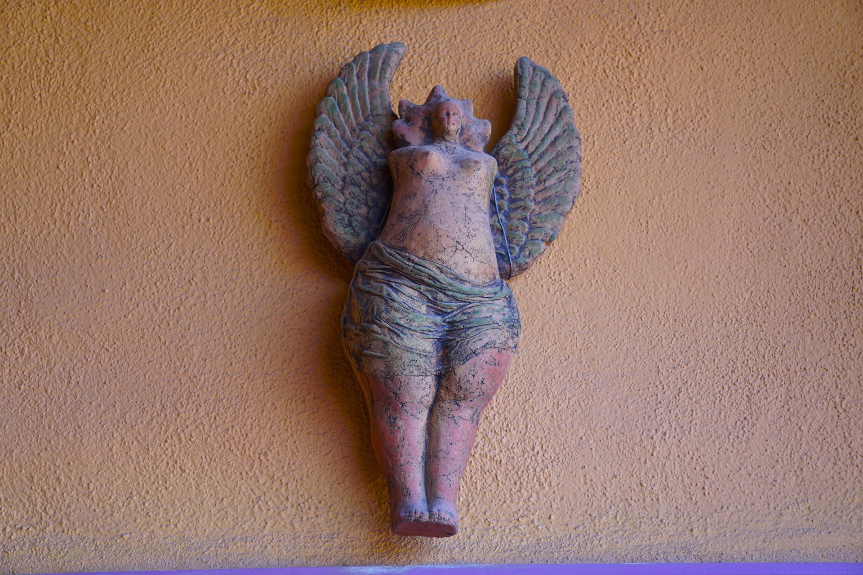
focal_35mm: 88
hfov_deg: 23.0
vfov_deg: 15.4
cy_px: 288
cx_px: 432
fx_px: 2121
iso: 250
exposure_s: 1/160
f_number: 4.5
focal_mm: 59
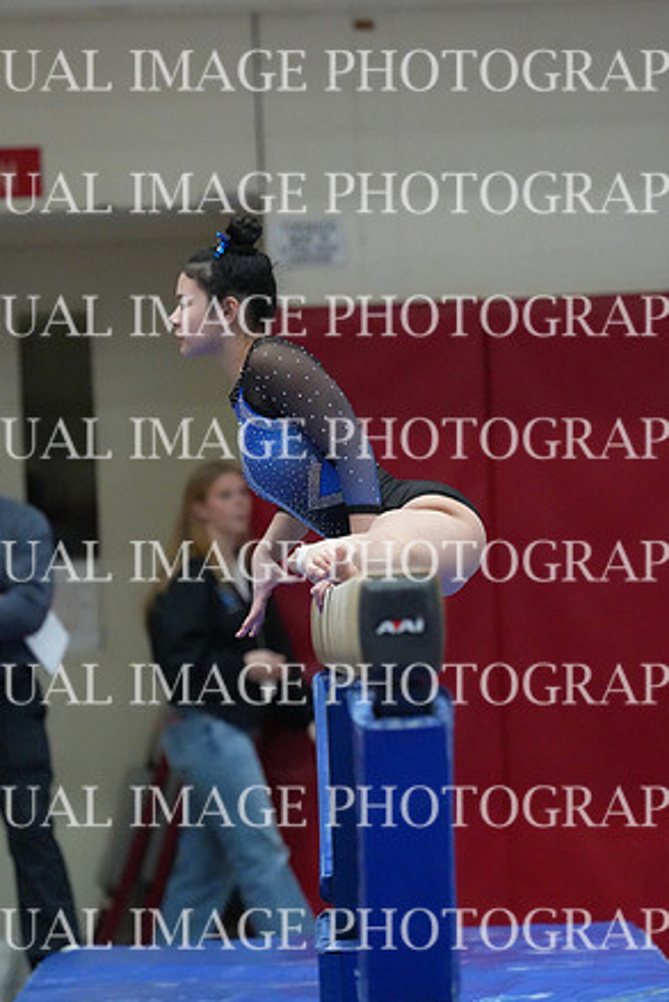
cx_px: 309
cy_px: 500
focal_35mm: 264
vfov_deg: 7.8
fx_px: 7353
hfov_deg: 5.2
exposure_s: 1/1250
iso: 16000
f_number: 4
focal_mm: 200
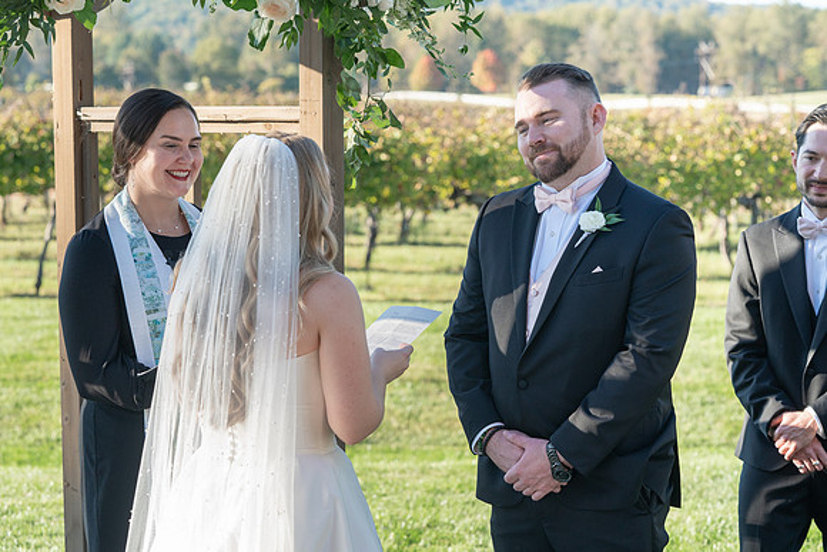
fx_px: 2217
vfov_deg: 14.2
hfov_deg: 21.1
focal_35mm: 97
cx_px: 433
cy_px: 289
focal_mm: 92
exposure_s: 1/320
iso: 500
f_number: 5.6
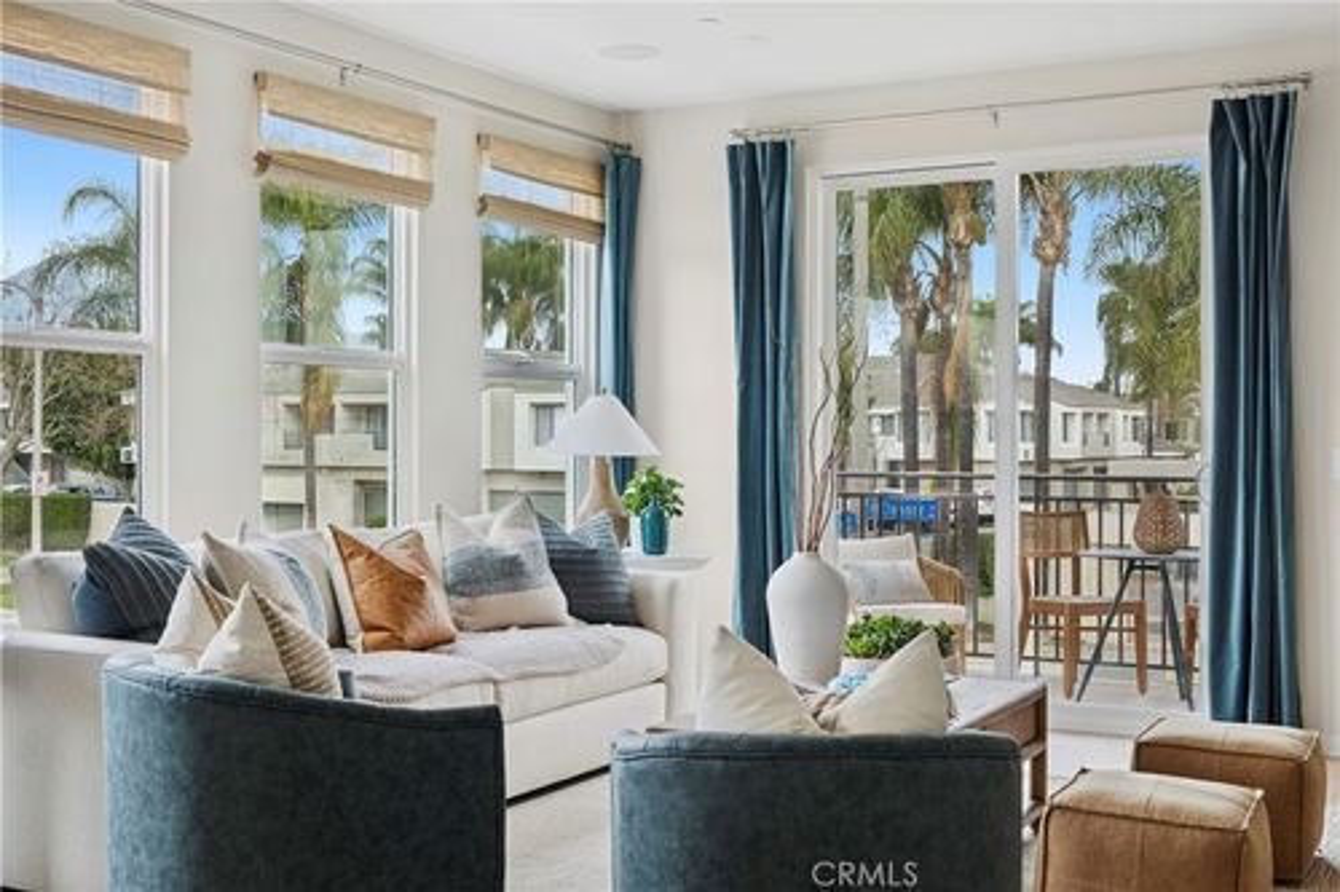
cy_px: 446
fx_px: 1563
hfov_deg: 46.4
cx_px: 670
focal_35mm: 42
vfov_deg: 31.9
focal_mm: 27.7
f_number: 6.4
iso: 200
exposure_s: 1/3.33
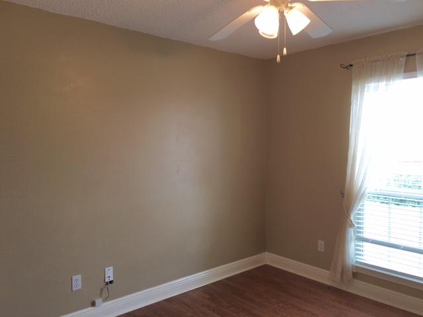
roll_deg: +0.2
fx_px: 354
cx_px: 212
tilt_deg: -2.5
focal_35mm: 29
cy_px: 158
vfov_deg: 48.2
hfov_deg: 61.7
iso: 25
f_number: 2.2
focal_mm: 4.15
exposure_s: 1/33
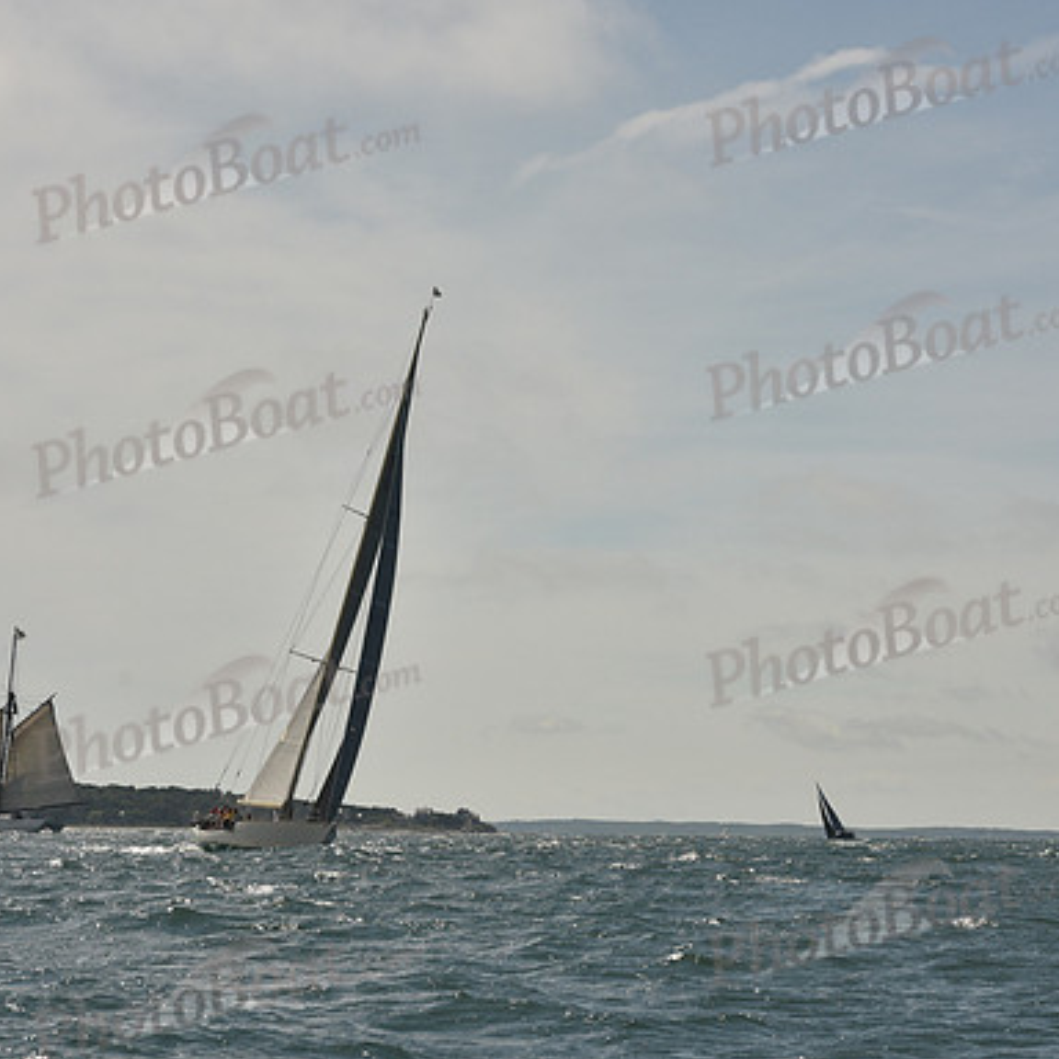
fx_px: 3773
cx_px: 565
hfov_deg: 16.0
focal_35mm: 109
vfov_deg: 16.0
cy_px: 531
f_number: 7.1
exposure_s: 1/1600
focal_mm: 85
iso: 320
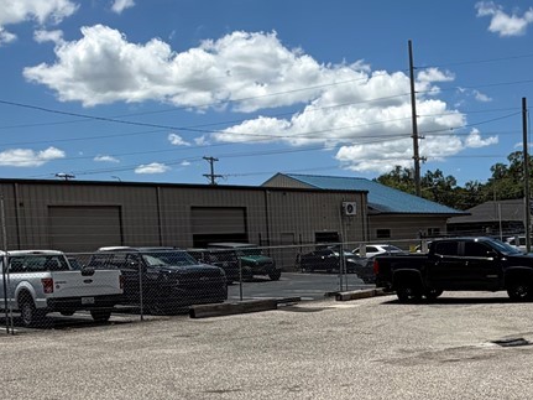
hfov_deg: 35.3
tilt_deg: -4.8
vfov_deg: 27.6
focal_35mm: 52
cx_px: 450
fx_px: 800
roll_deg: +3.3
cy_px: 306
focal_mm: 2.22
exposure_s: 1/1572
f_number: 2.2
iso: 20
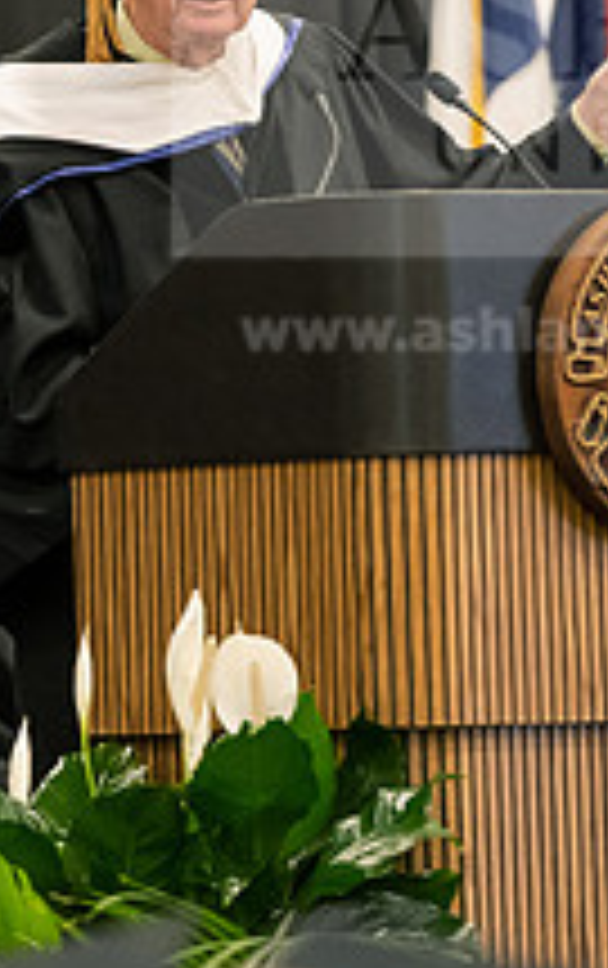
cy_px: 425
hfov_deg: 2.5
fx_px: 13793
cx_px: 36
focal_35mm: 522
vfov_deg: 4.0
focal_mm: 190
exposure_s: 1/200
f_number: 3.5
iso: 3200
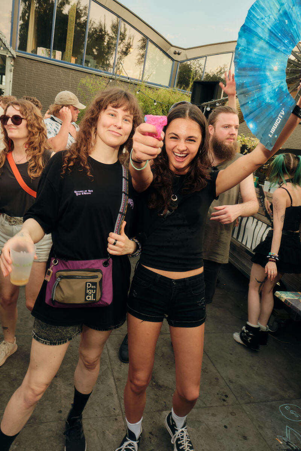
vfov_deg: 73.7
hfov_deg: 53.1
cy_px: 226
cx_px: 150
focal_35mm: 24
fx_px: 301
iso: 640
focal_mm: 16
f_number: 7.1
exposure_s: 1/125
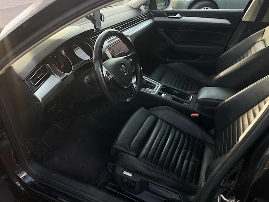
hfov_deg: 67.3
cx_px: 134
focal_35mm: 26
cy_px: 101
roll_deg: +1.3
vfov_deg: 53.1
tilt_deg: -33.5
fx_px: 202
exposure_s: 1/262
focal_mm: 4.2
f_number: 1.6
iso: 32
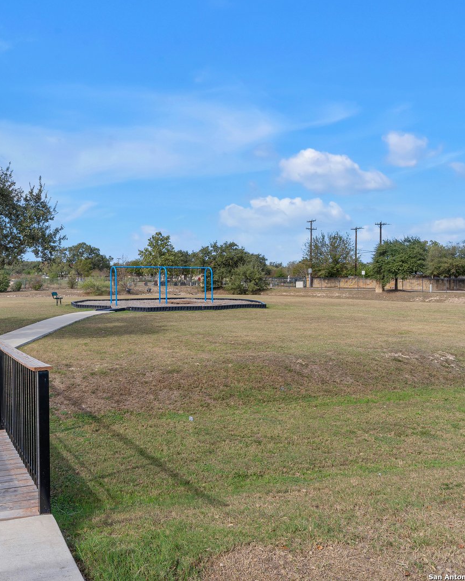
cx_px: 107
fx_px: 464
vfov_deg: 64.0
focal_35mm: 27
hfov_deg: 50.6
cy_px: 288
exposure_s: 1/500
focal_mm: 19
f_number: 10
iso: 100
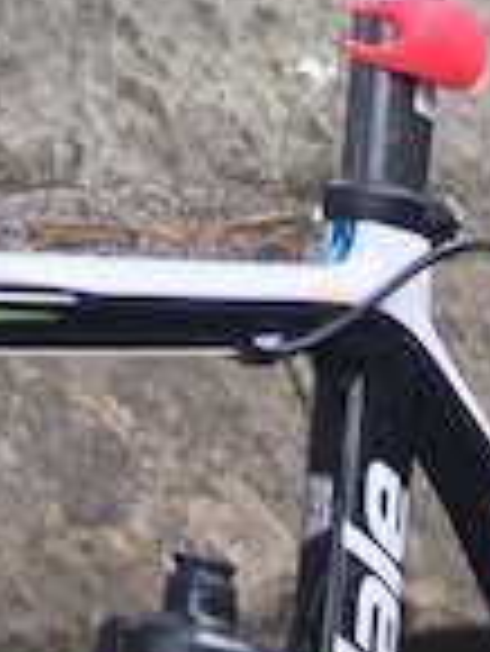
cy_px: -683
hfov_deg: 8.2
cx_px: -809
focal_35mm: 163
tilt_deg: +5.4
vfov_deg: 11.0
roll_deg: -3.1
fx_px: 3072
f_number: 2.2
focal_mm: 4.15
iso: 50
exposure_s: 1/100
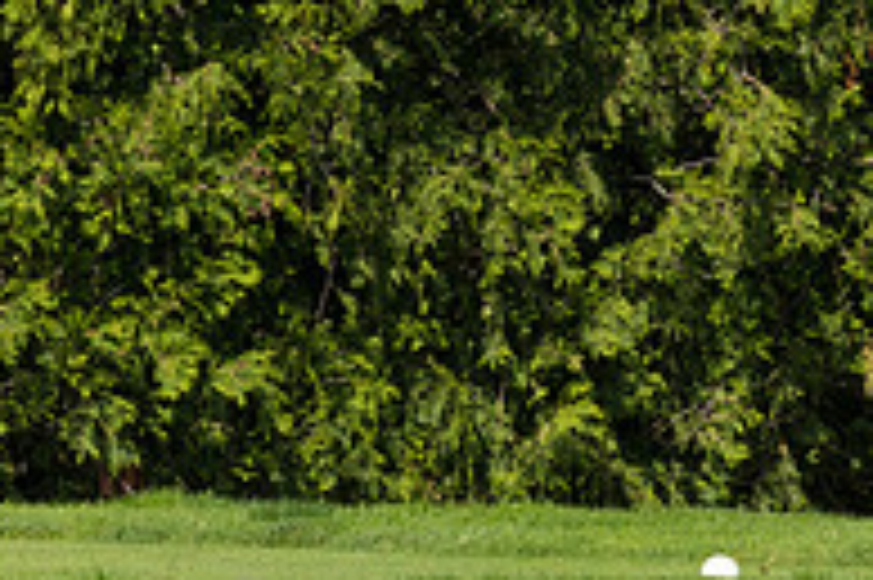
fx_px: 21733
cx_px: -266
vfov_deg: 1.5
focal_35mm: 897
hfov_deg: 2.3
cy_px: 108
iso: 320
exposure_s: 1/1600
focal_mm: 200
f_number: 5.6
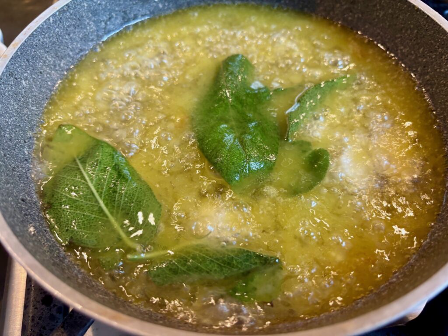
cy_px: 168
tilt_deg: -55.8
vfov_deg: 53.1
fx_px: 336
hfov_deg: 67.3
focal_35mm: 26
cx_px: 224
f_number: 1.6
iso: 200
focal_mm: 5.96
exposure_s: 1/50
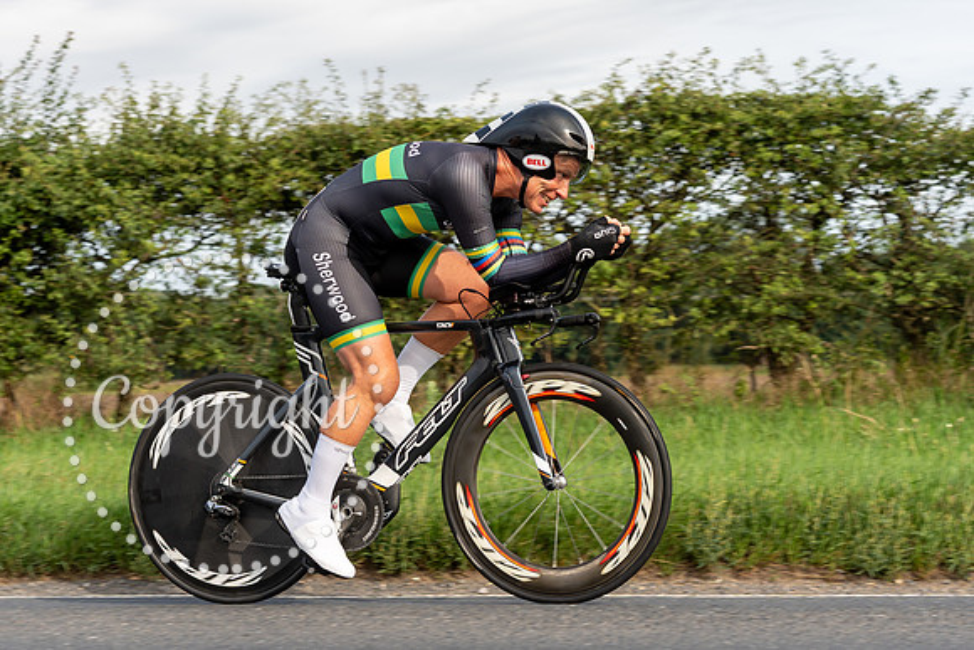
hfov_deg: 20.9
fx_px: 2646
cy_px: 216
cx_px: 444
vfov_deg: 14.0
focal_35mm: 98
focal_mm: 62
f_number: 4.5
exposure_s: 1/640
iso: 125
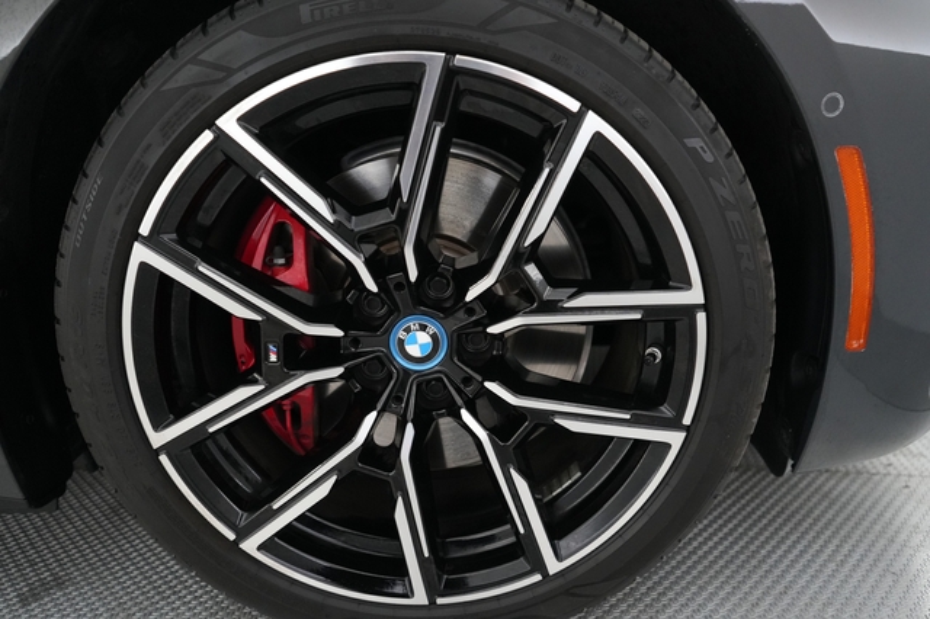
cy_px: 310
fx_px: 671
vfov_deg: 49.5
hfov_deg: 69.4
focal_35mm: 26
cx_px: 465
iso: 5000
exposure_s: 1/160
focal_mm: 26
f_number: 2.8
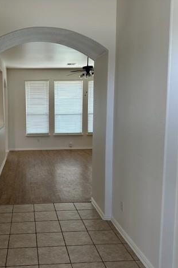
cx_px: 42
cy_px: 136
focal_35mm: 34
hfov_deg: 37.8
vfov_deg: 55.8
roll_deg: +0.9
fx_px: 252
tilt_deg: -6.1
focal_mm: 6.86
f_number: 1.78
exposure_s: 1/120
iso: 100
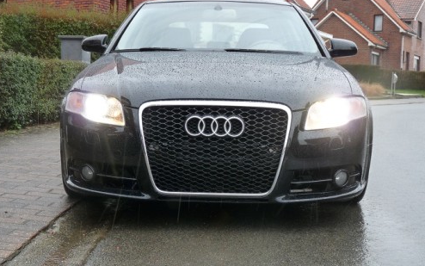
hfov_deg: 36.3
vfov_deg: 23.1
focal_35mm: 56
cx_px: 212
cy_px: 150
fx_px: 649
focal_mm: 8
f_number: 3.2
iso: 160
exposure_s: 1/60
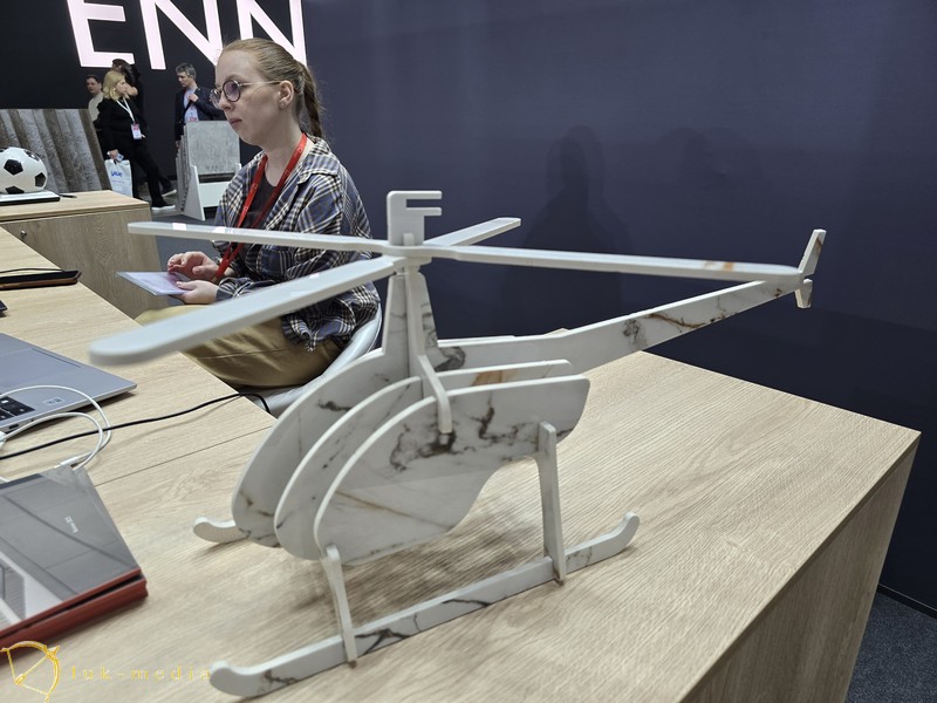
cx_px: 468
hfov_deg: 73.9
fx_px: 623
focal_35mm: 23
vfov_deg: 58.9
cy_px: 352
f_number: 1.7
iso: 160
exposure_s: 1/100
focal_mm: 6.3
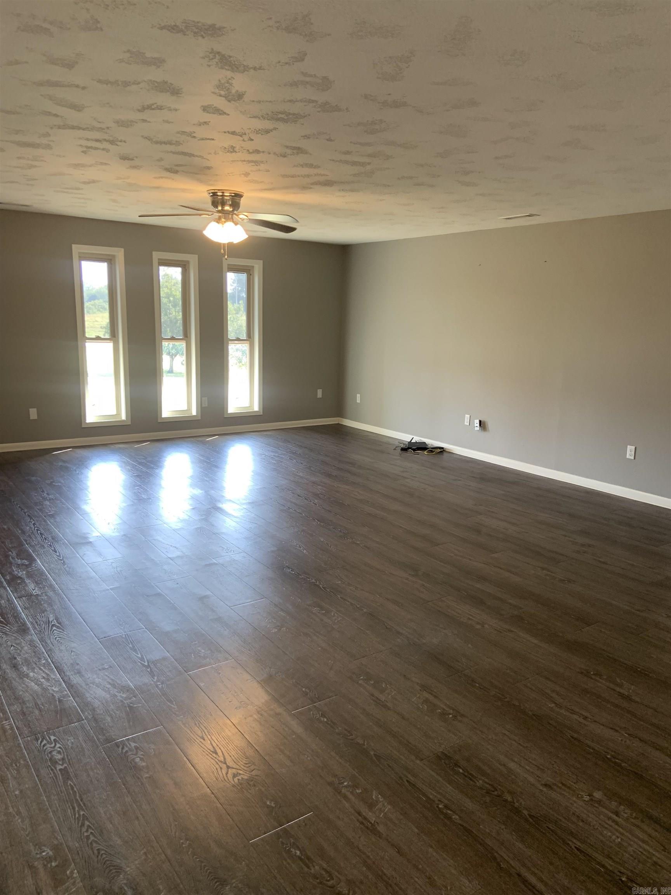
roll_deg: -1.6
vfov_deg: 67.3
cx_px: 336
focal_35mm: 26
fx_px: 672
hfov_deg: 53.1
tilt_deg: -11.5
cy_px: 448
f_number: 1.8
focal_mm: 4.25
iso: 100
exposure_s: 1/60
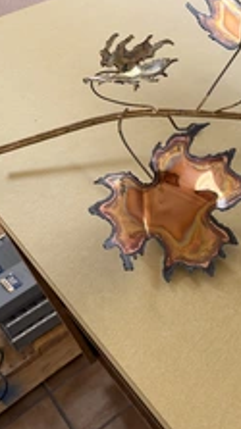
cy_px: 158
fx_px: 535
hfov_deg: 21.9
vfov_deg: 43.4
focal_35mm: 47
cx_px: 343
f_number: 1.78
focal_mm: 6.76
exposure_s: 1/60
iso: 160
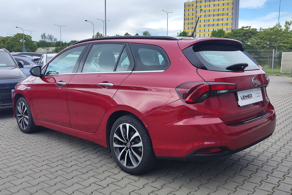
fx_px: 195
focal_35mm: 24
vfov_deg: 53.1
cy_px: 103
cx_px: 146
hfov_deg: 73.8
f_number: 1.69
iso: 50
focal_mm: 7.01
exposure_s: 1/669
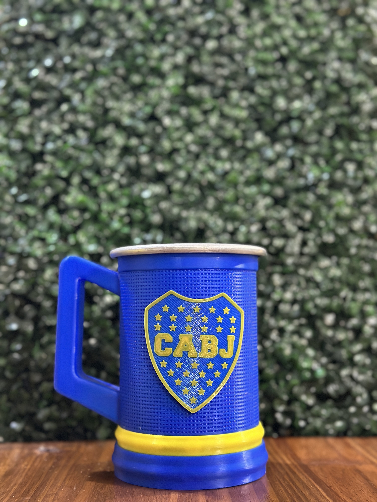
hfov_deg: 30.3
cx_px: 188
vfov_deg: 39.7
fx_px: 697
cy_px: 251
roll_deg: -0.2
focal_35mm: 48
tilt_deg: +5.1
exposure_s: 1/33
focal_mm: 6.86
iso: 640
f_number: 1.78
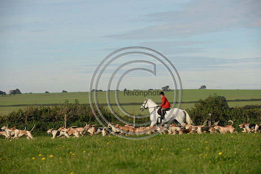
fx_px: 942
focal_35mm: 130
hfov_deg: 15.8
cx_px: 130
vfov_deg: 10.5
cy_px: 87
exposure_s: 1/1250
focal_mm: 130
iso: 220
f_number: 5
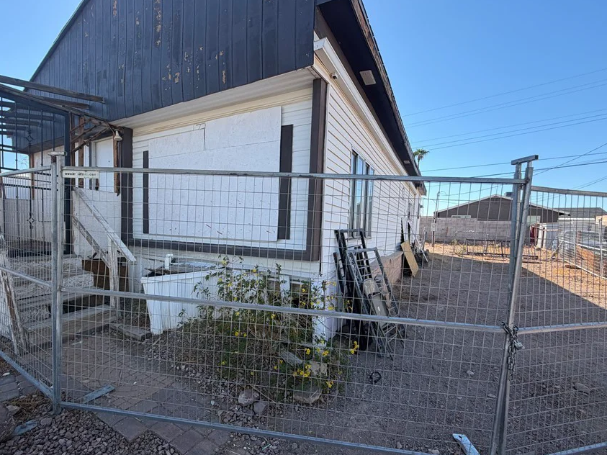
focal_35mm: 17
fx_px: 298
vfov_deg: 74.6
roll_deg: -2.2
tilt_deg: -3.8
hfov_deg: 90.8
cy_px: 245
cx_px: 274
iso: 40
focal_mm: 2.22
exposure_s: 1/590
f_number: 2.2
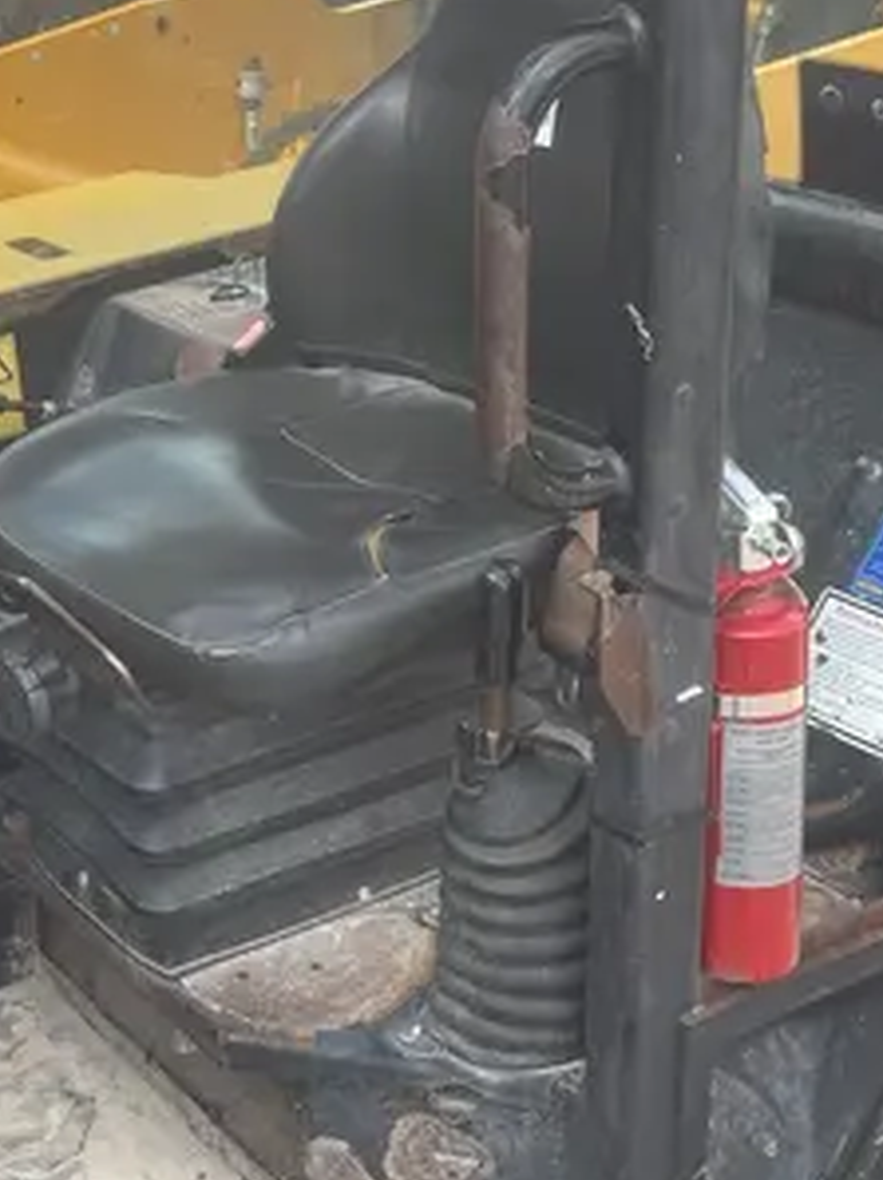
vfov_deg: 30.3
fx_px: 2180
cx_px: 182
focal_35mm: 64
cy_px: 533
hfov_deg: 22.6
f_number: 1.6
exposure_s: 1/602
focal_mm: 4.2
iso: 32
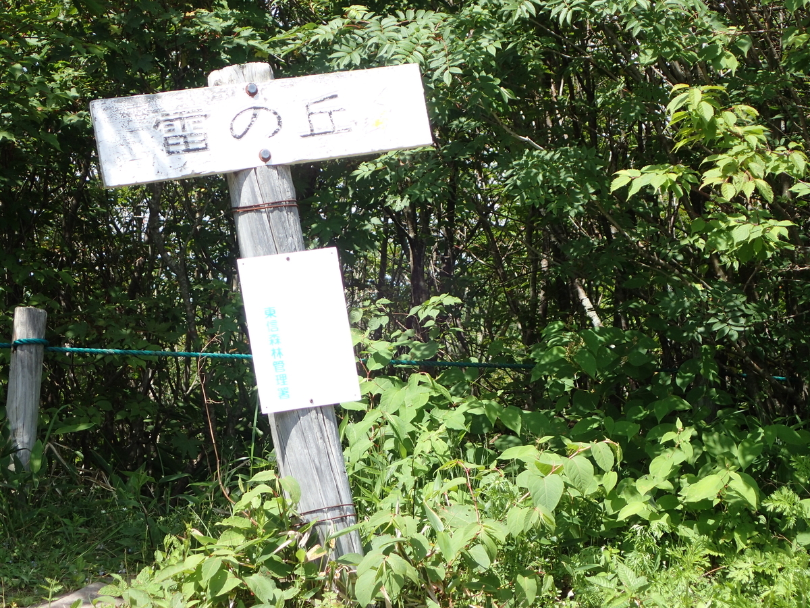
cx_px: 405
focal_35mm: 100
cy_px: 304
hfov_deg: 19.6
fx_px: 2340
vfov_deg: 14.8
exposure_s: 1/250
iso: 100
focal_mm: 18
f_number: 4.9
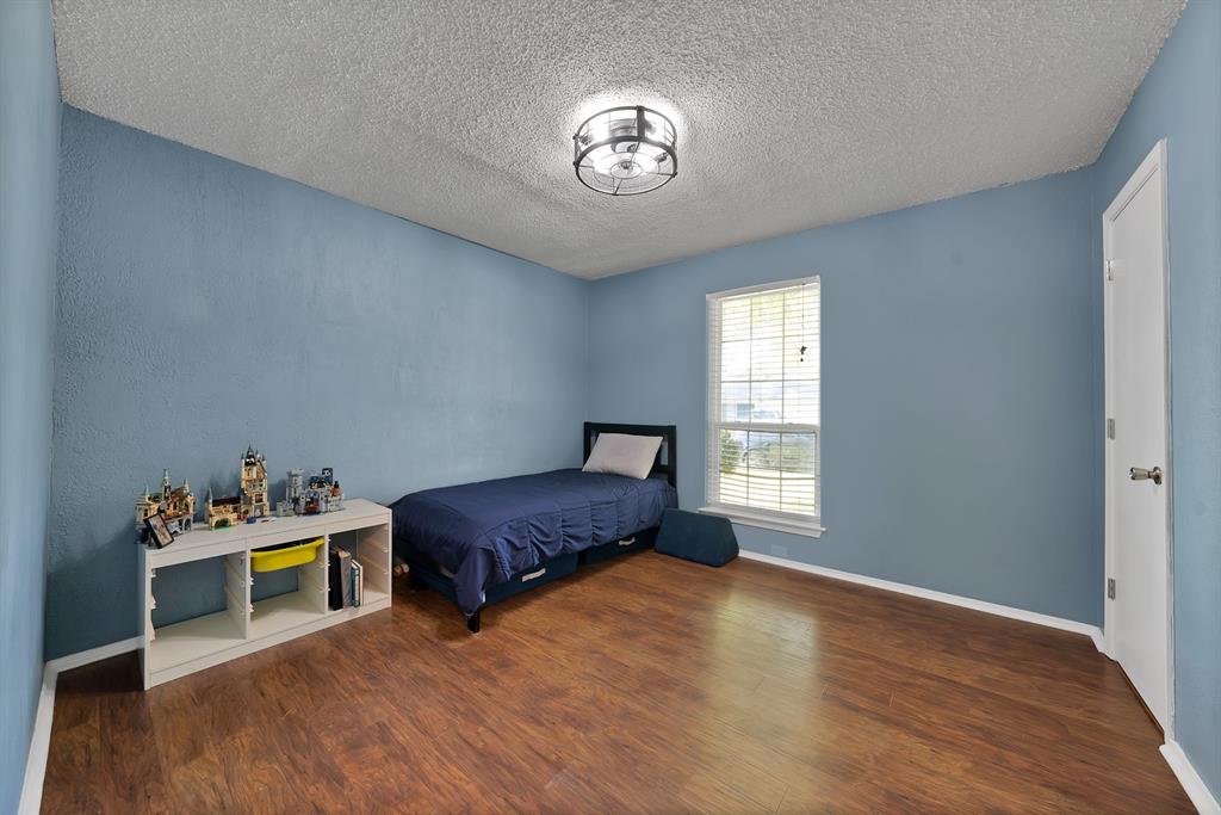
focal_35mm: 12
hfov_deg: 112.6
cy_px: 408
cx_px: 610
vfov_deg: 90.0
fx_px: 407
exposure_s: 1/1.25
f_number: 9
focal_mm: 12
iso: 640
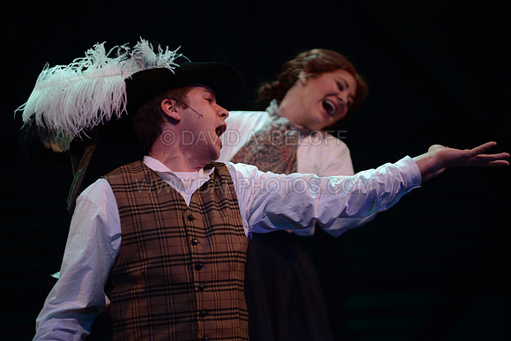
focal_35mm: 200
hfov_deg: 10.3
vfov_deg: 6.9
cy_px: 170
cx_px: 256
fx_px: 2839
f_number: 2.8
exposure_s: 1/400
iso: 1600
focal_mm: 200
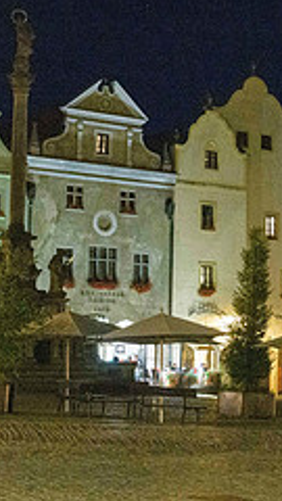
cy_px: 248
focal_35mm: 81
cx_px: 359
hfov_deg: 14.3
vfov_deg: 26.2
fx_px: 1077
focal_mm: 32
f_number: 4.5
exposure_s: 1/60
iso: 8000
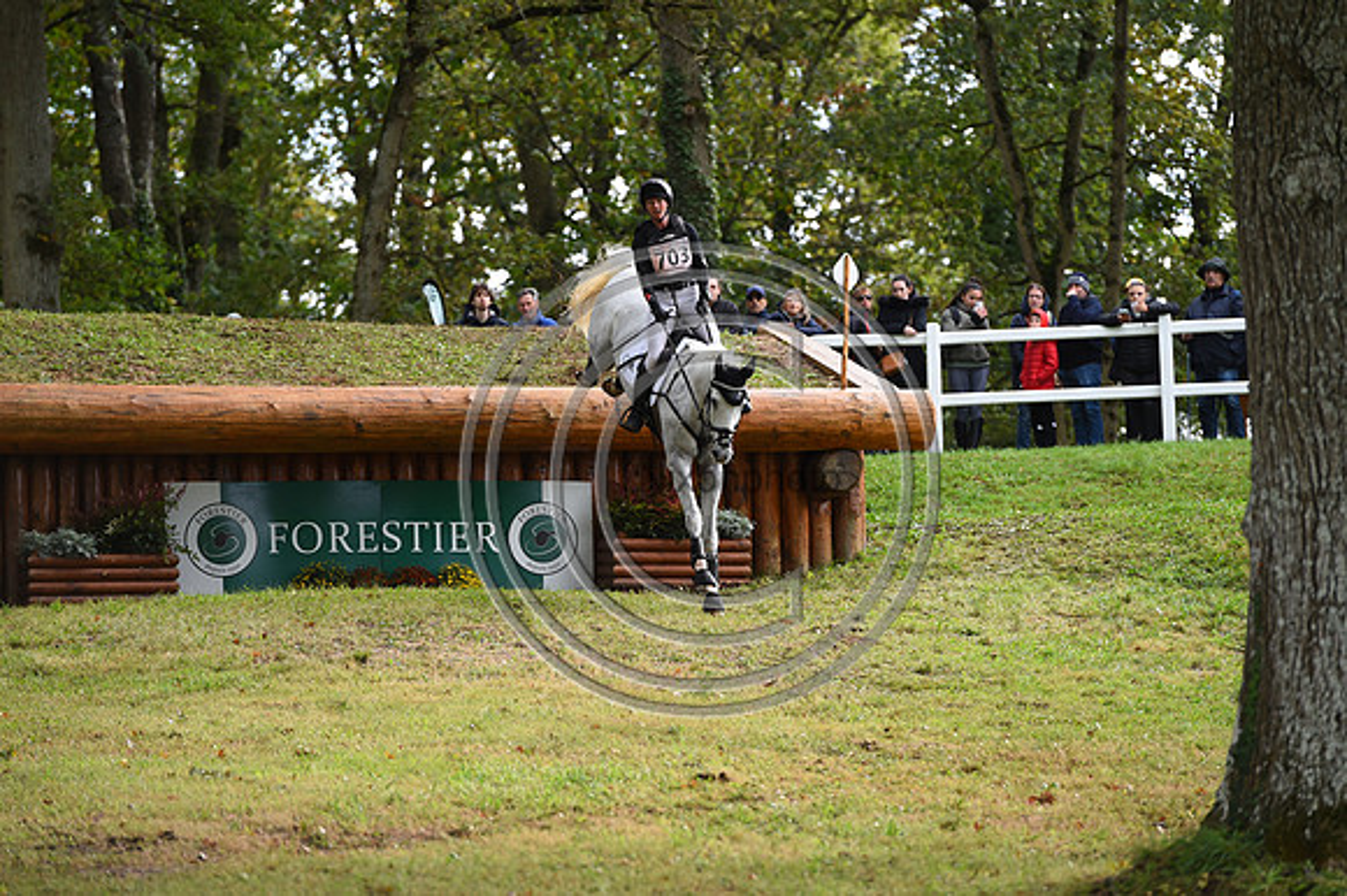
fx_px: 7479
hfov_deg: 10.3
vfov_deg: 6.9
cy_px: 448
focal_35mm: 200
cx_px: 674
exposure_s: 1/1250
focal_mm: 200
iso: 720
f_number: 4.5
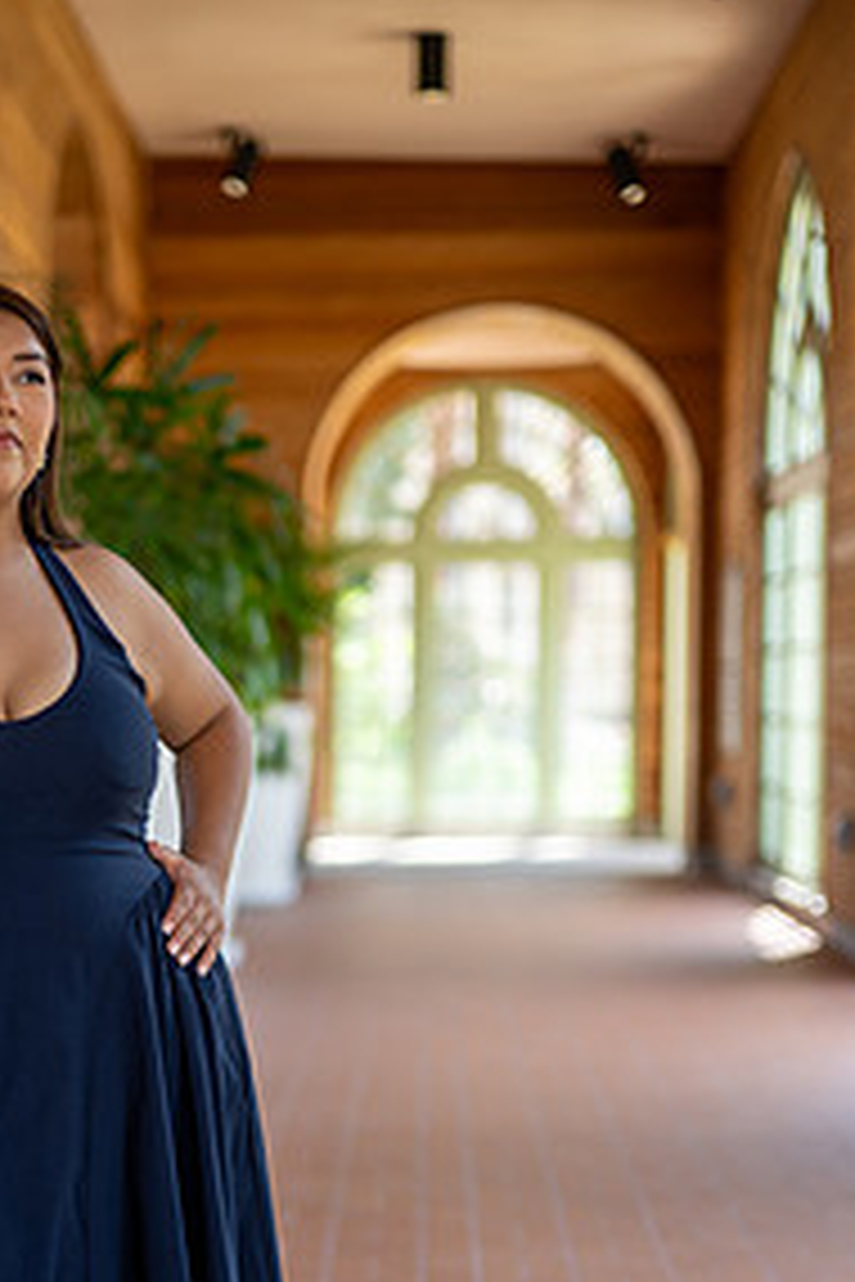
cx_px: 189
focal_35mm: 79
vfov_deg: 25.4
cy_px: 972
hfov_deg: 17.2
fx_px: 2814
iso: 200
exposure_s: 1/500
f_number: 1.6
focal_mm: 50
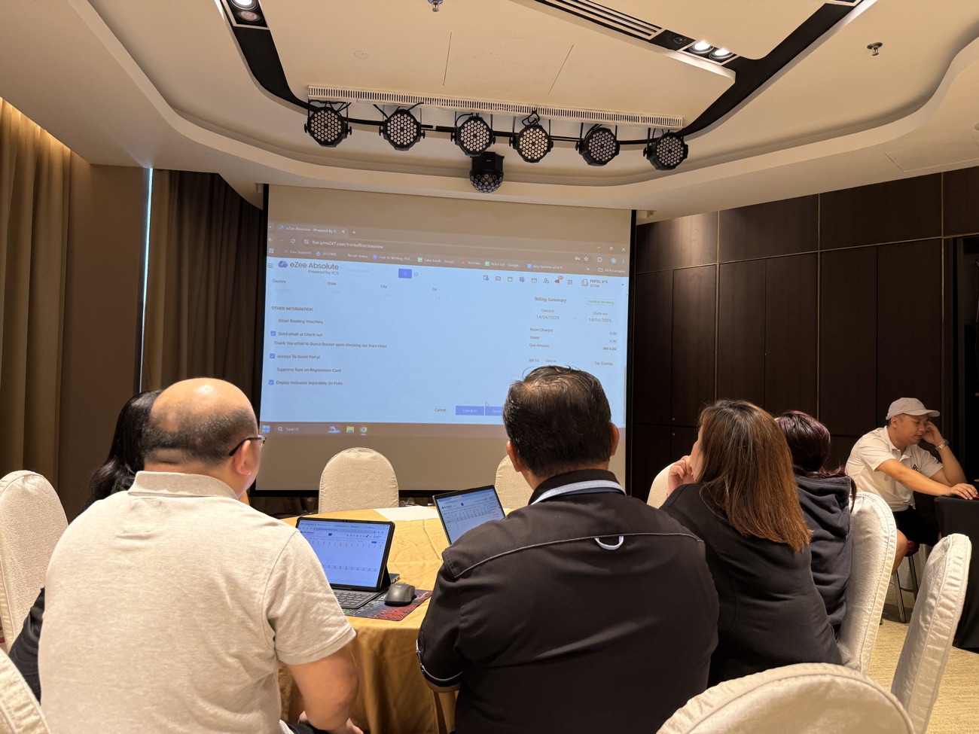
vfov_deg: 56.8
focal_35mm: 24
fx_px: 679
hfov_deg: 71.6
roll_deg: -1.5
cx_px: 490
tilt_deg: +2.8
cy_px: 367
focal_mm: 6.76
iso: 64
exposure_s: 1/121
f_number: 1.78
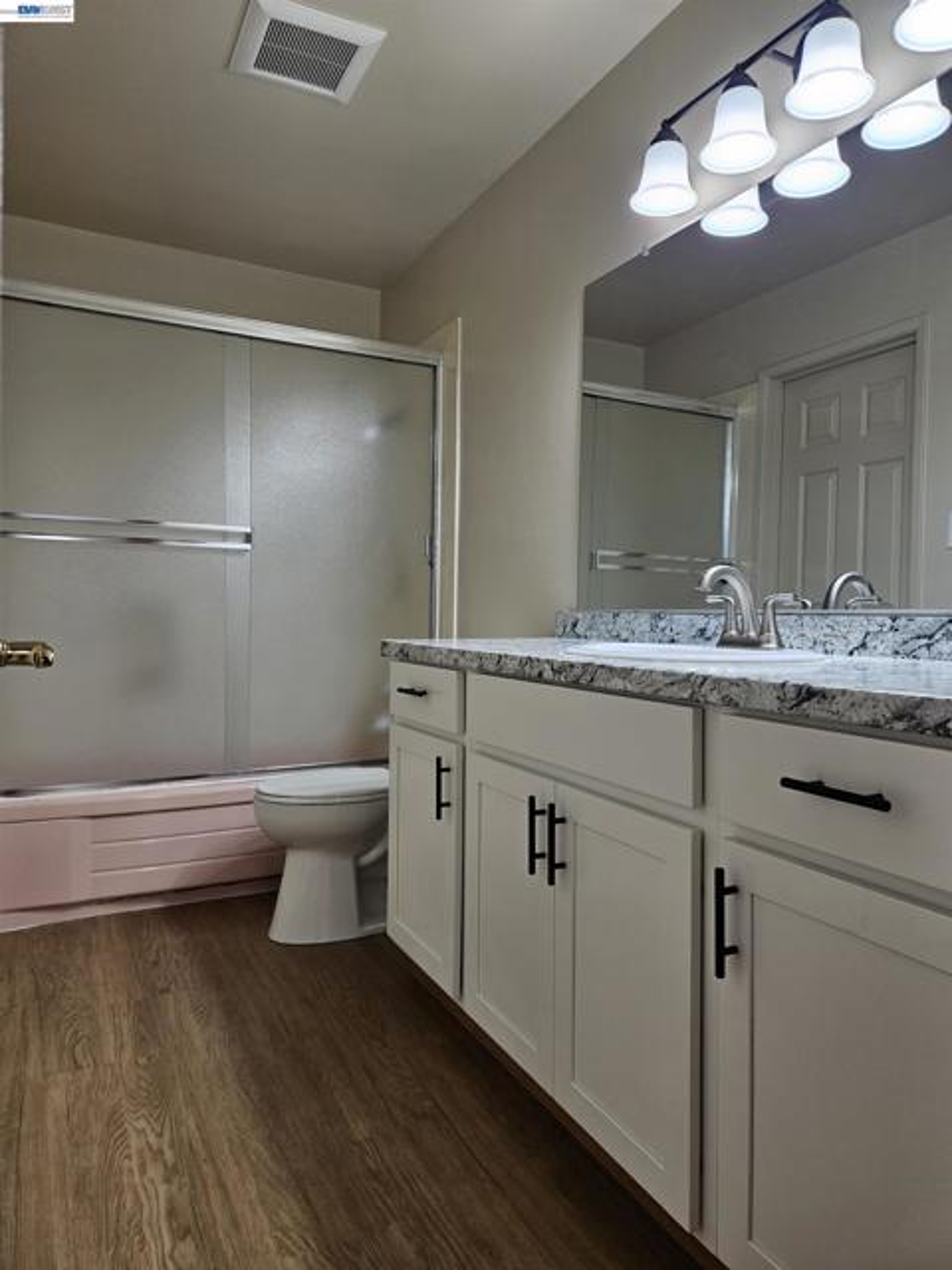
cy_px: 635
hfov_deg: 58.9
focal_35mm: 23
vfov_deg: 73.9
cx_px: 476
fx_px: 843
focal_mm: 5.4
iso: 50
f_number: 1.8
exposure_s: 1/120
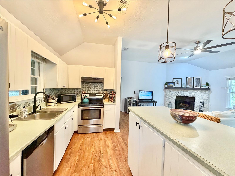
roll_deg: -0.8
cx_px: 118
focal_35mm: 14
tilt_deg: -0.6
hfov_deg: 102.1
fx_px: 95
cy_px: 88
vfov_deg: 85.7
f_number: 2.2
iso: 200
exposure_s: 1/60
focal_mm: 2.22
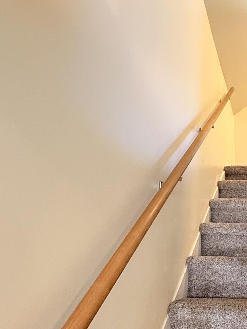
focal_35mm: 33
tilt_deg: +10.9
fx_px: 314
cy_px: 221
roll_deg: -1.6
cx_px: 268
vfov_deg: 54.2
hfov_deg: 36.7
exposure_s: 1/60
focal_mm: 2.22
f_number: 2.2
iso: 500
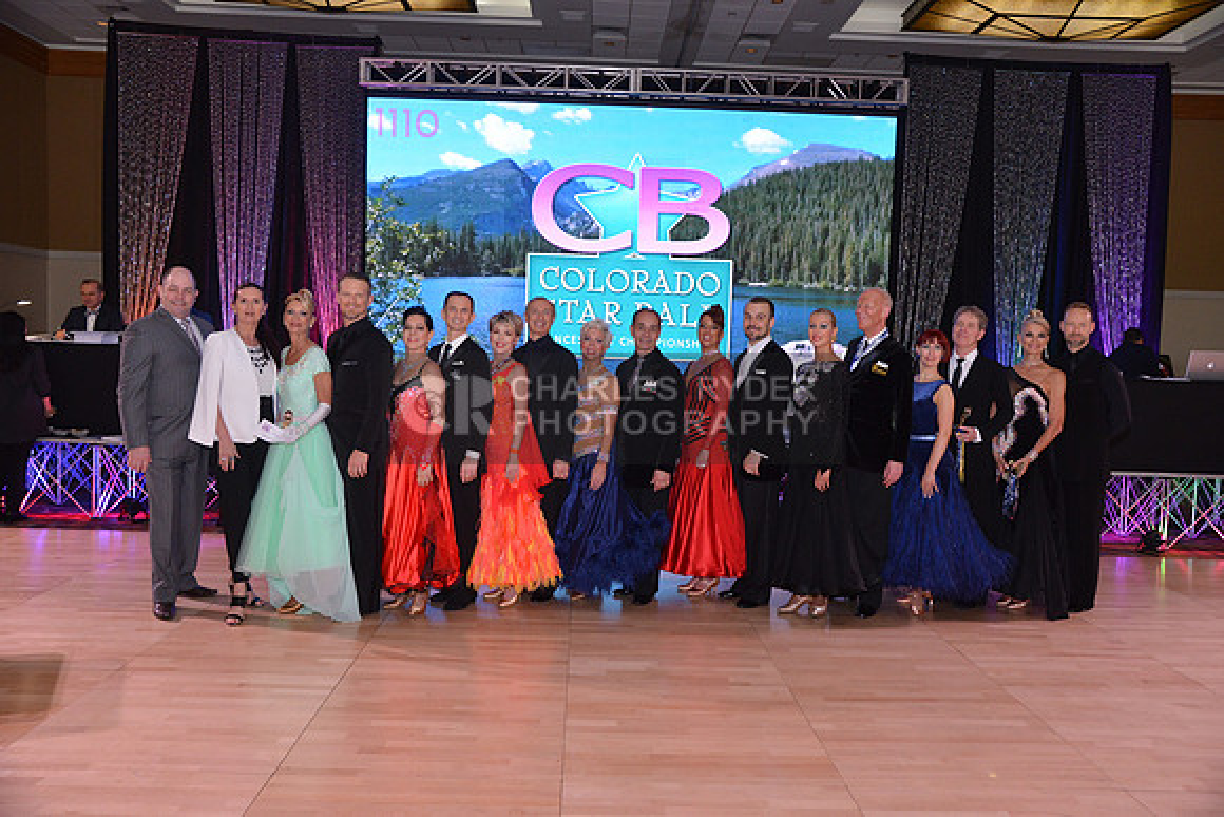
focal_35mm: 30
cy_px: 408
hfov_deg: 61.9
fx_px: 1020
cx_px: 612
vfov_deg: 43.6
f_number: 4.5
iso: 2000
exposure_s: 1/250
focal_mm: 30
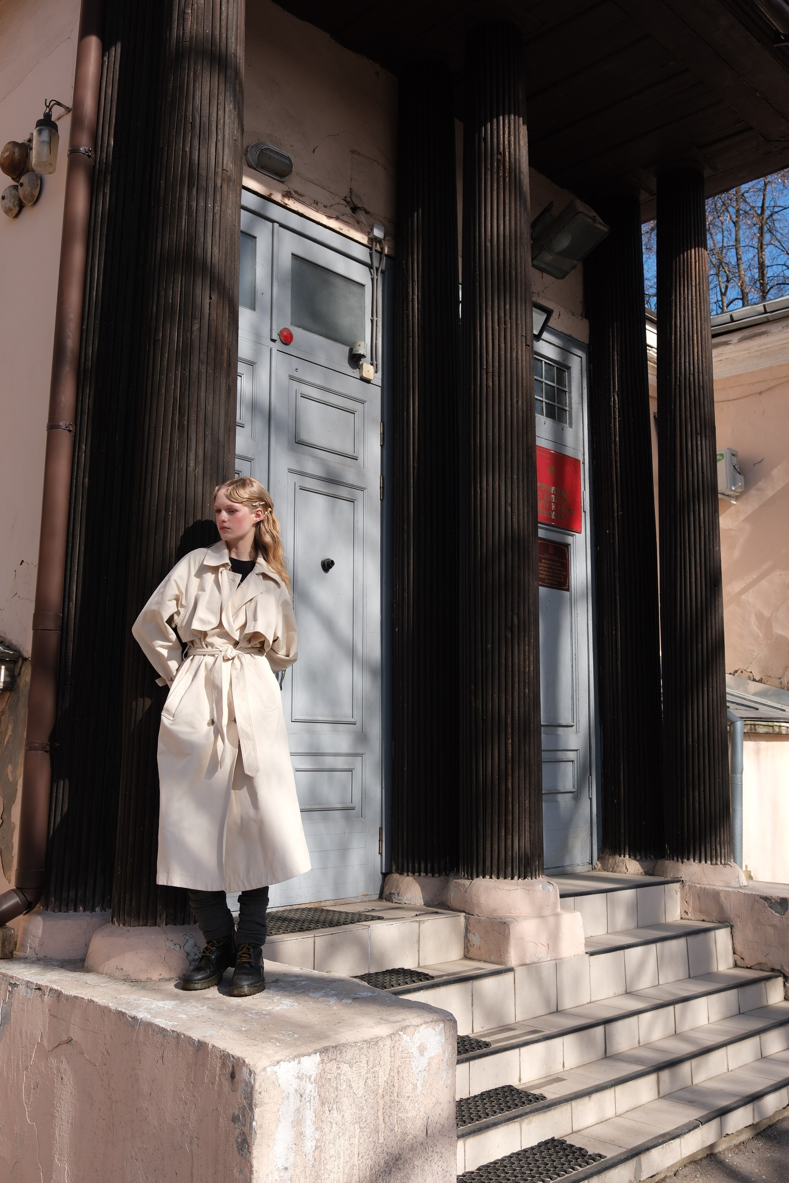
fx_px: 1019
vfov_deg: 60.3
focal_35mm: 31
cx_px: 394
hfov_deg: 42.3
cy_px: 592
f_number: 5
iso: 125
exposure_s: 1/450
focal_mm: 20.8
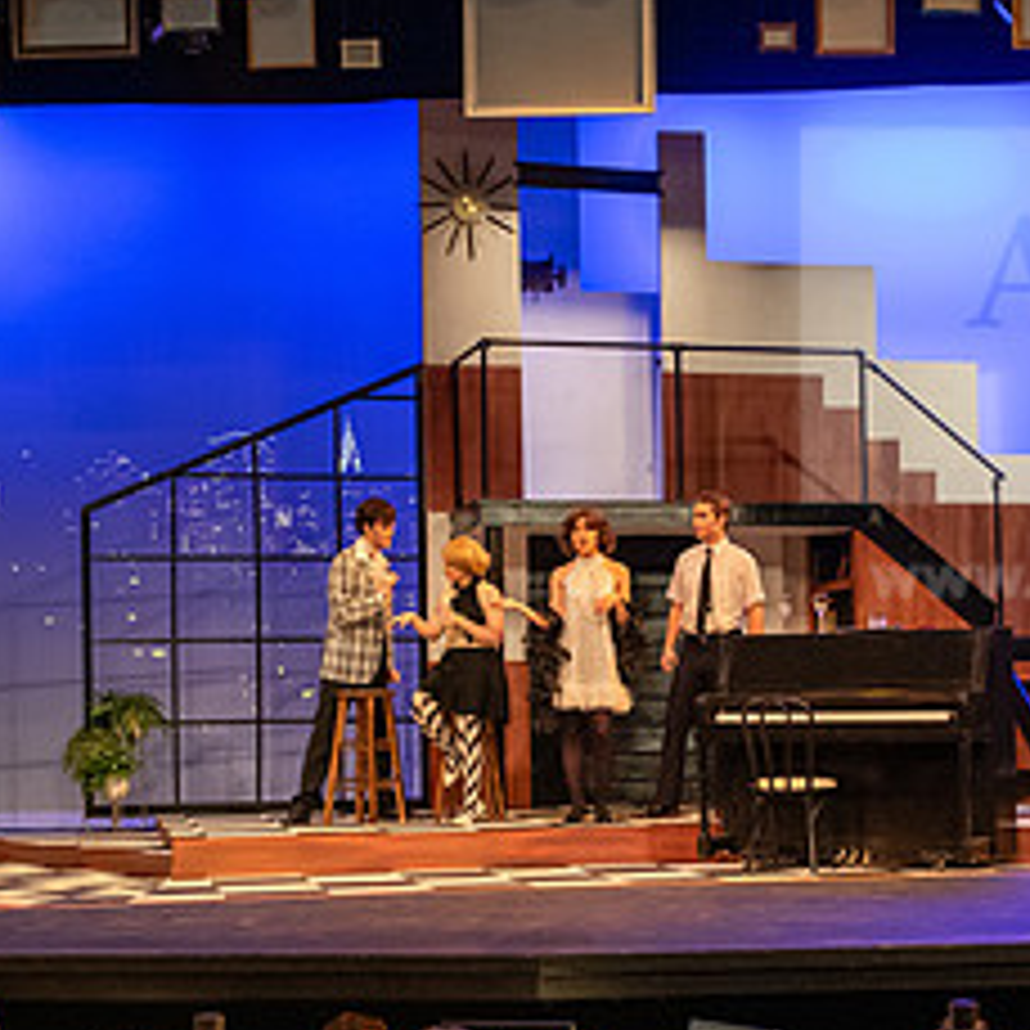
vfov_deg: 24.9
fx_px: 2323
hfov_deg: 24.9
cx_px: 666
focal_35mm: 69
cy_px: 672
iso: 3200
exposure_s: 1/200
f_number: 3.2
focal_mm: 32
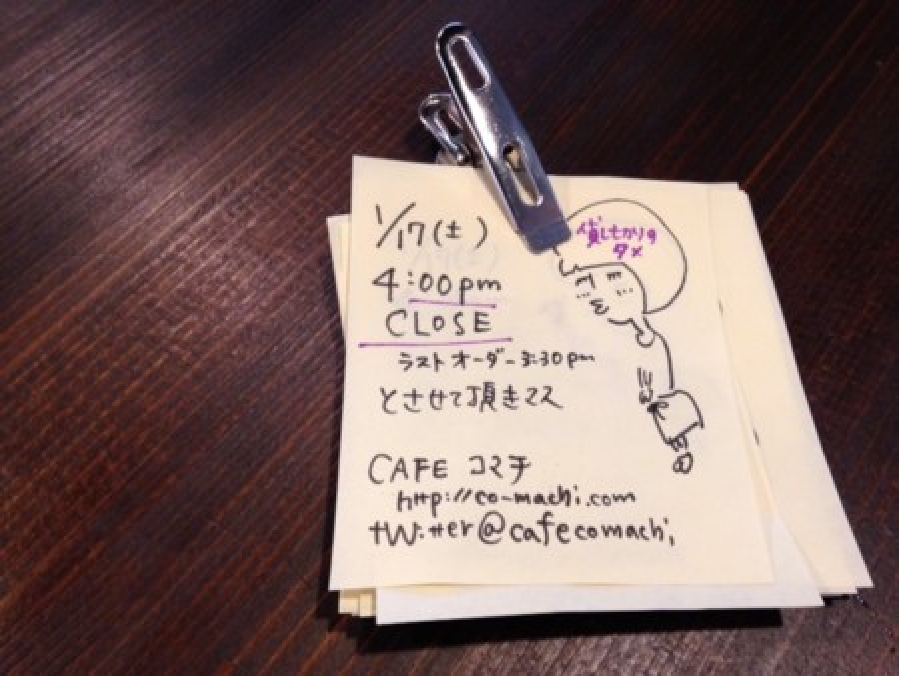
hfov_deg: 55.3
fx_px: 857
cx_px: 450
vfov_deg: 43.0
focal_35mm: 33
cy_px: 338
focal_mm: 4.12
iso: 125
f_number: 2.4
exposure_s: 1/20
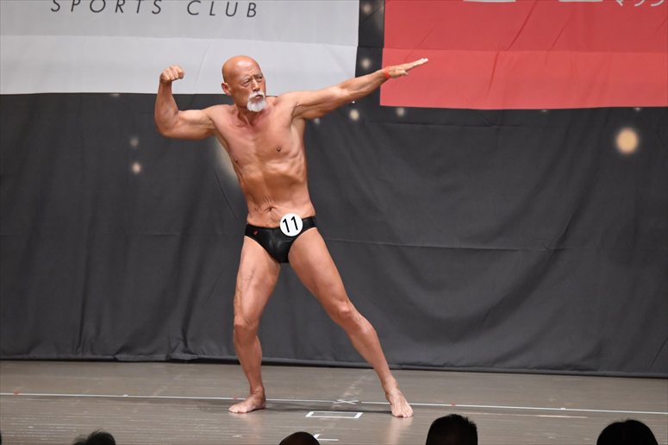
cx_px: 334
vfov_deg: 6.3
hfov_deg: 9.5
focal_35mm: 217
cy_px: 222
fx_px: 4025
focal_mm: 145
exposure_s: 1/400
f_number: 5.6
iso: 6400
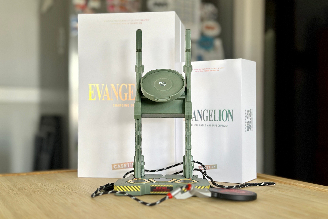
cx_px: 164
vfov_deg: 27.0
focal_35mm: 50
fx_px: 456
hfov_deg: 39.6
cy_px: 105
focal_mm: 6.86
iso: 160
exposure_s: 1/60
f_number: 1.78
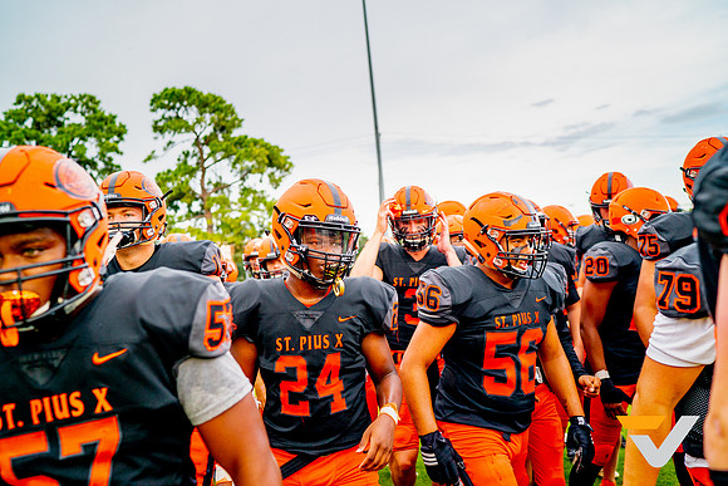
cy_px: 243
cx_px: 364
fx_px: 708
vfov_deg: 37.9
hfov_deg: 54.4
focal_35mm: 35
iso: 400
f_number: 2.8
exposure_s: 1/800
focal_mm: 35
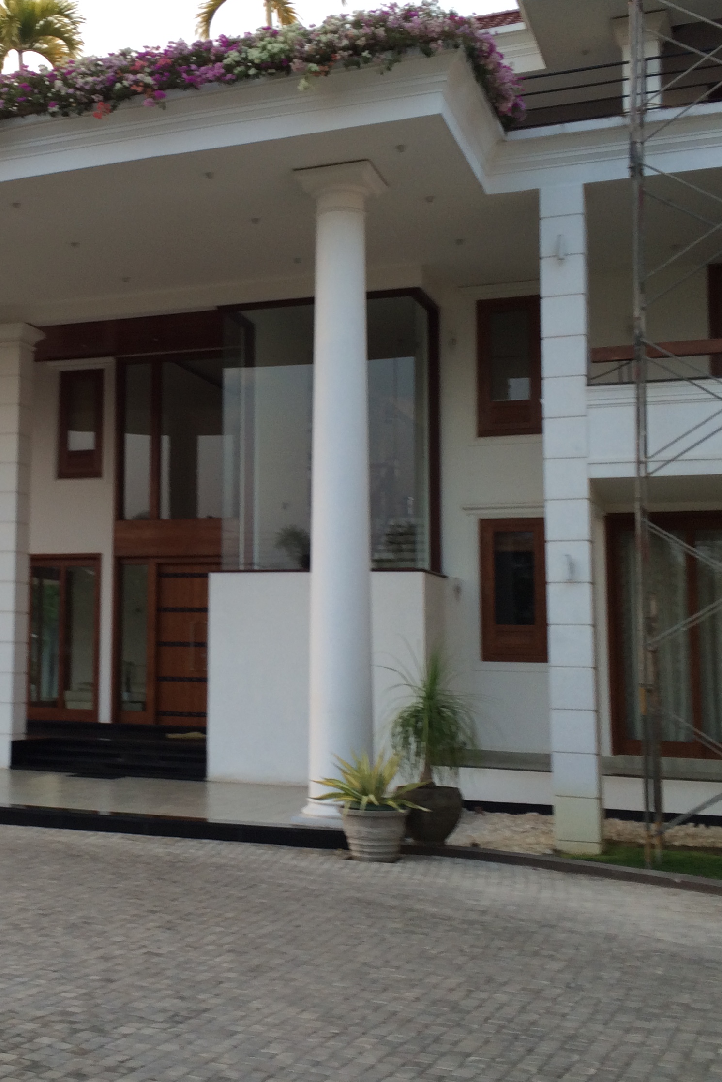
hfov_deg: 29.8
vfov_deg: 44.5
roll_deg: -0.7
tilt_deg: +9.8
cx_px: 148
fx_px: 1323
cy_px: 526
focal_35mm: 44
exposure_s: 1/103
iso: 32
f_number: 2.2
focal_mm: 4.15
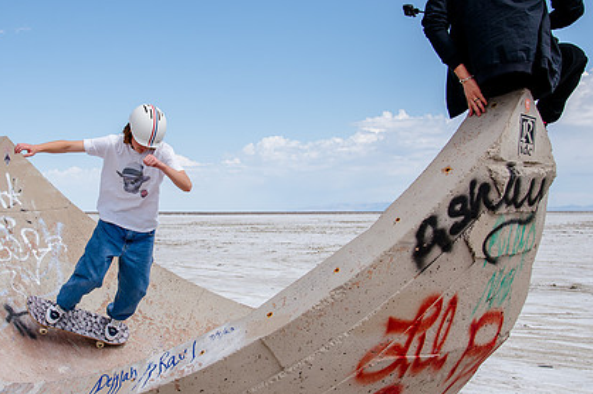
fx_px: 905
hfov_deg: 35.9
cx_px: 191
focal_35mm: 55
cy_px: 186
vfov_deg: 24.6
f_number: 6.3
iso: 160
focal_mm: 30
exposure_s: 1/800
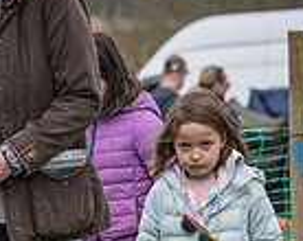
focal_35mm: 438
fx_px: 3922
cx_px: -87
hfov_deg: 4.4
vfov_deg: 3.5
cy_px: 390
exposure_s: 1/3200
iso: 400
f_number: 4
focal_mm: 95
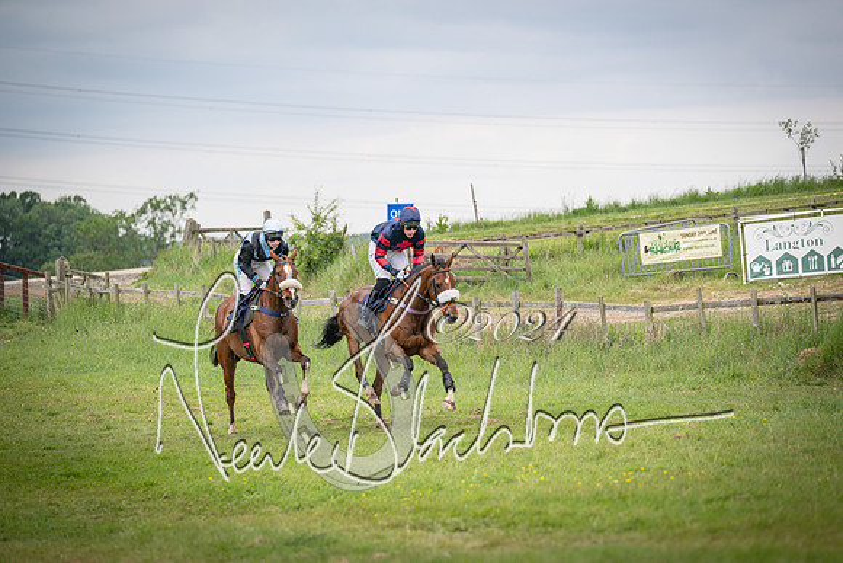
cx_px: 422
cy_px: 282
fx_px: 4216
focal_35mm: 180
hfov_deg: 11.4
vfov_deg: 7.6
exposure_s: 1/1600
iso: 400
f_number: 4
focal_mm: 180
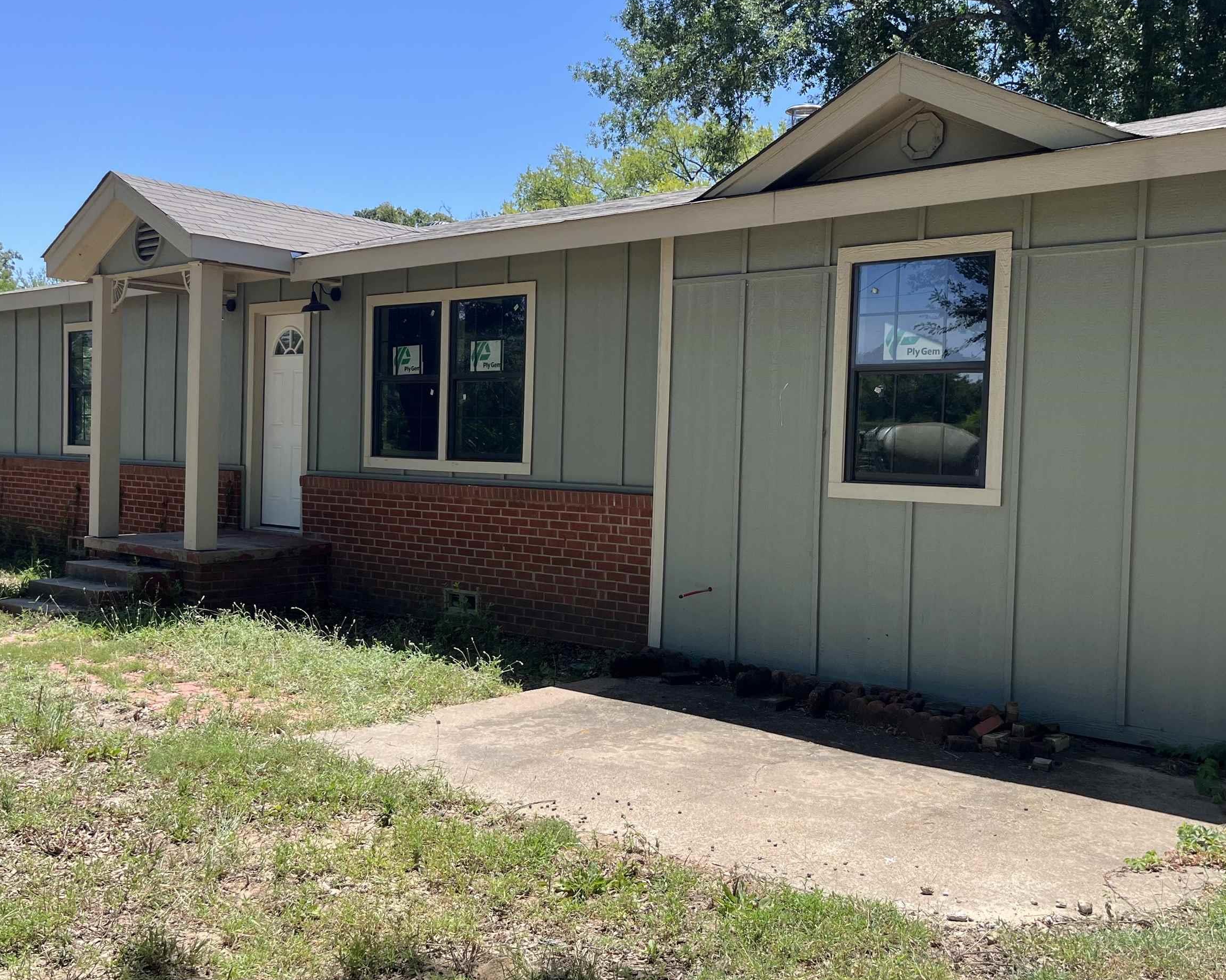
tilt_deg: -1.5
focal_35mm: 34
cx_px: 649
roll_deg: -1.7
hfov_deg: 52.8
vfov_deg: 43.3
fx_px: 1234
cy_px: 479
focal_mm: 5.1
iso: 50
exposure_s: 1/1832
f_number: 1.6
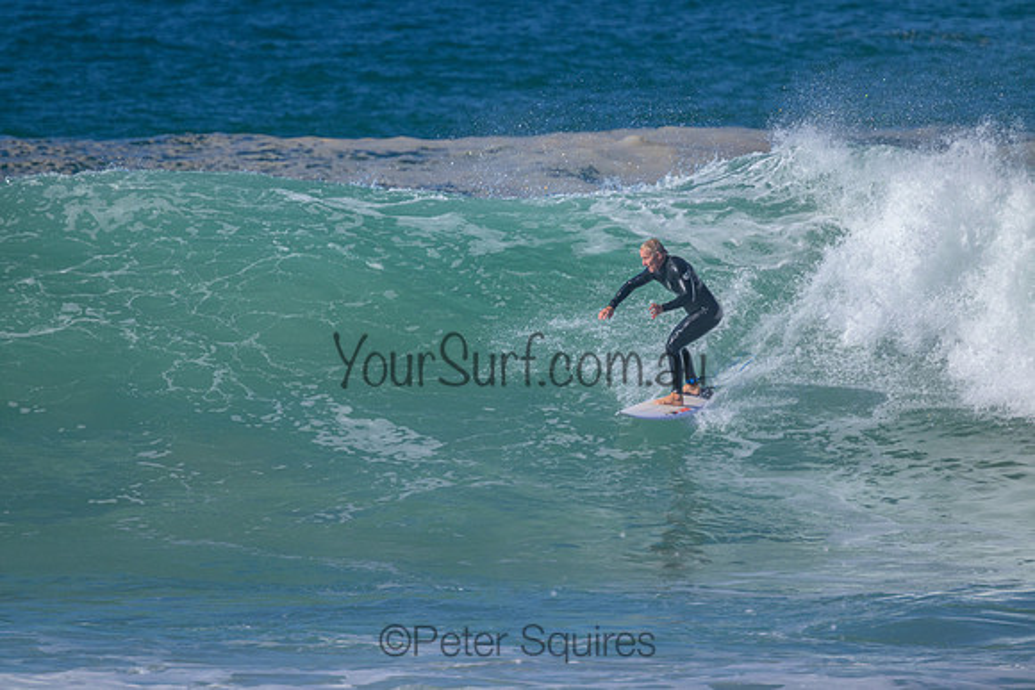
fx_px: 23004
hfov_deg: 2.6
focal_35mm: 800
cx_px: 518
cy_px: 345
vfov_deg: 1.7
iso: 900
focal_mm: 800
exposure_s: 1/2000
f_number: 11
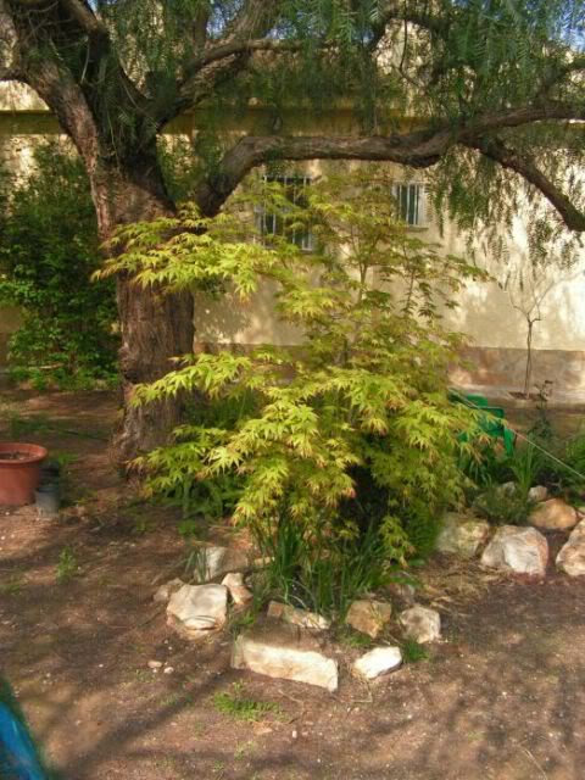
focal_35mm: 36
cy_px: 390
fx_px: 811
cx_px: 292
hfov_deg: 39.7
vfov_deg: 51.4
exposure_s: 1/400
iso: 64
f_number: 3.2
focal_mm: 6
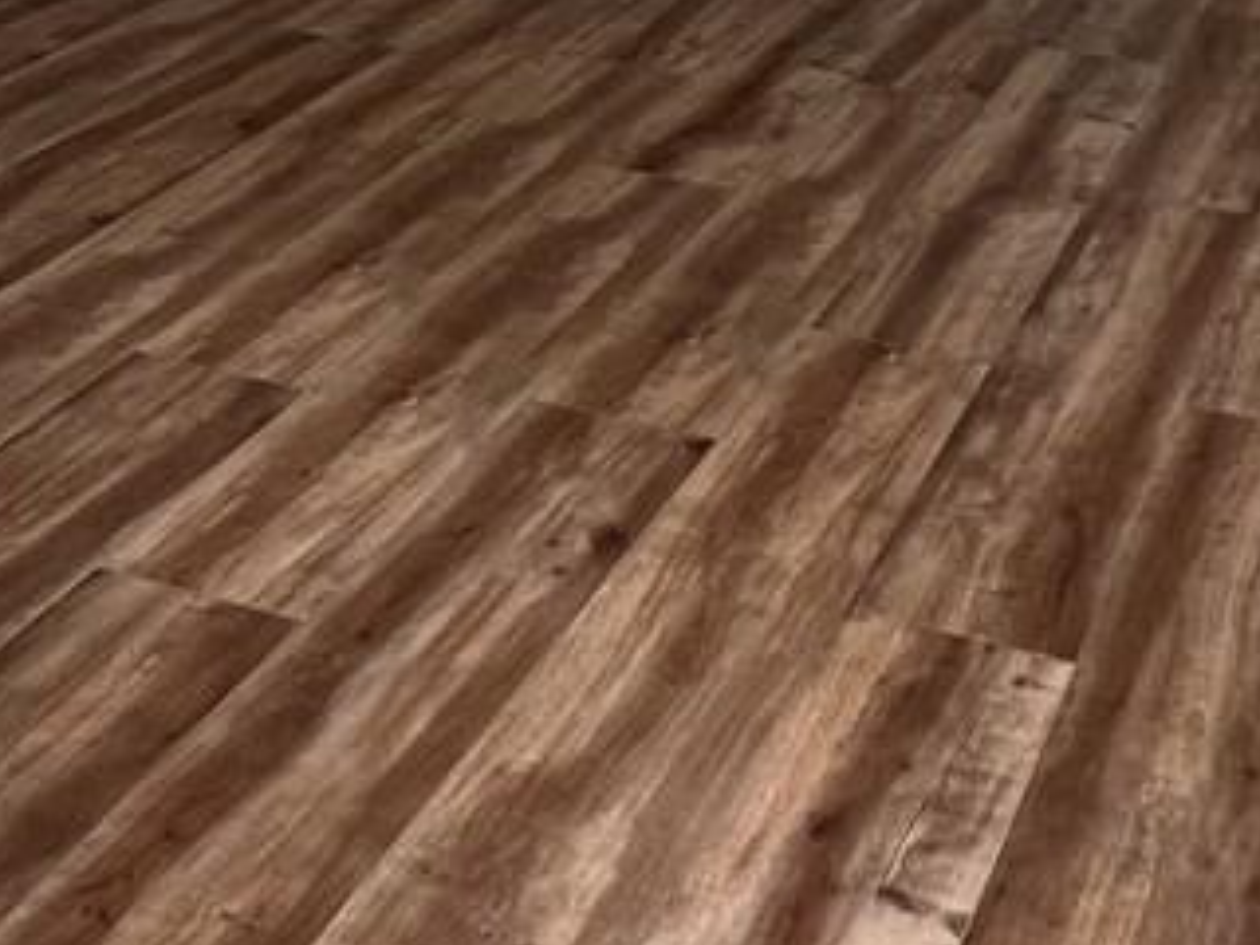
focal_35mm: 65
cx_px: 732
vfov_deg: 17.9
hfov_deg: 29.8
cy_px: -764
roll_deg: -3.3
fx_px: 2366
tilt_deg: -0.3
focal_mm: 1.57
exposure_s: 1/99
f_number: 1.8
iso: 64
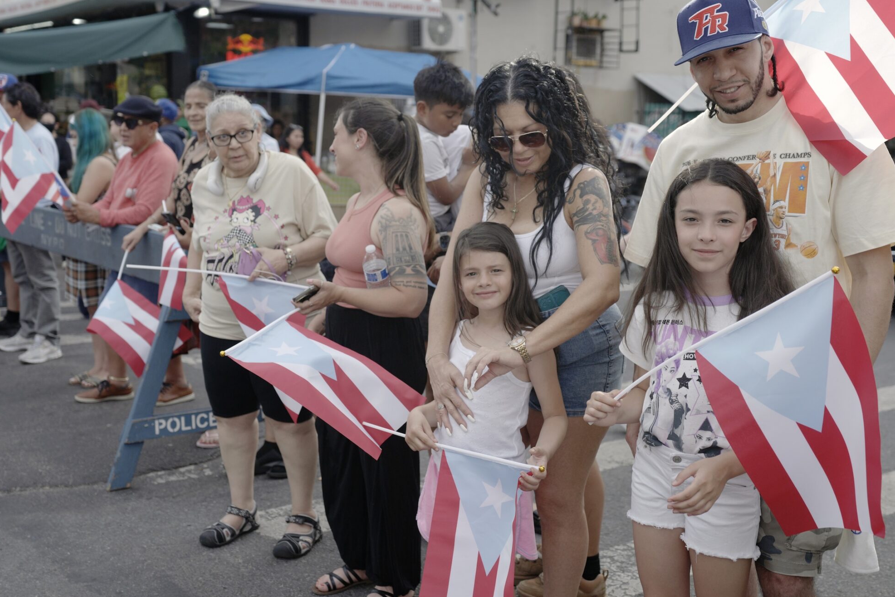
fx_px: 1144
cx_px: 432
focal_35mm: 46
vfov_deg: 29.2
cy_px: 252
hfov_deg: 42.7
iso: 800
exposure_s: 1/1600
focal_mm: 35
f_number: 3.2
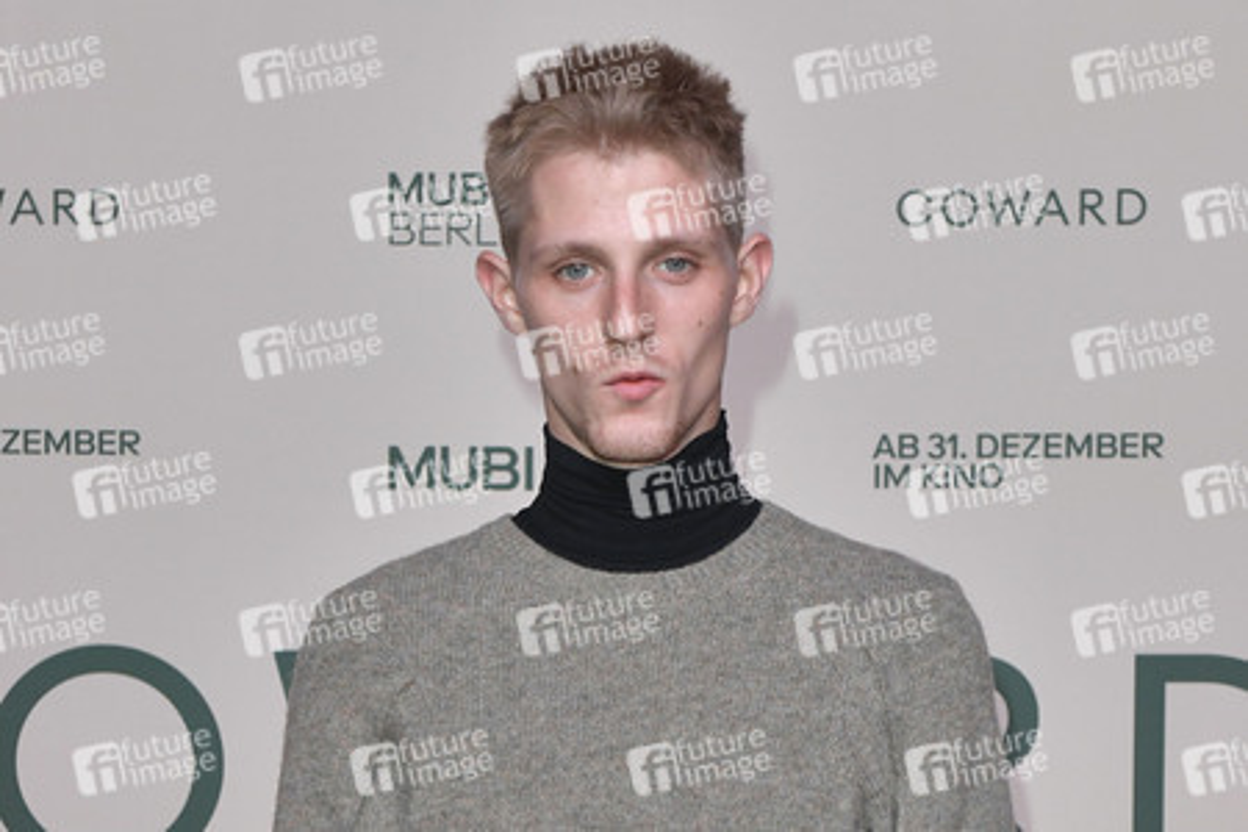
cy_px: 416
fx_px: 1664
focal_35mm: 48
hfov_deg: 41.1
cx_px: 624
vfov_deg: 28.1
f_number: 6.3
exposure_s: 1/200
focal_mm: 48
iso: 2500
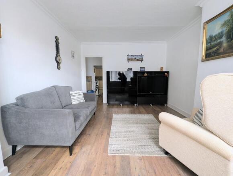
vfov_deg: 90.1
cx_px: 116
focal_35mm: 13
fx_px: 88
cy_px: 88
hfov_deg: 106.1
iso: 56
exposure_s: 1/23.8
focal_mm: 1.95
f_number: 2.2
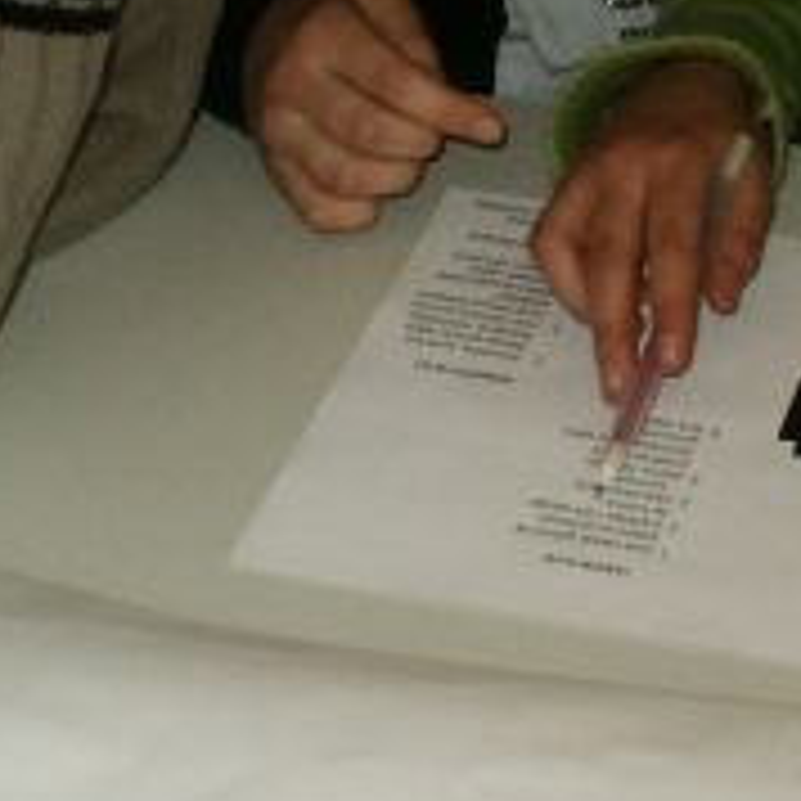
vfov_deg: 16.4
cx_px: 680
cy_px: 4
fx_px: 2723
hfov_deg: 16.6
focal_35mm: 104
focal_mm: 7.18
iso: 200
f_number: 6.7
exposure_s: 1/45
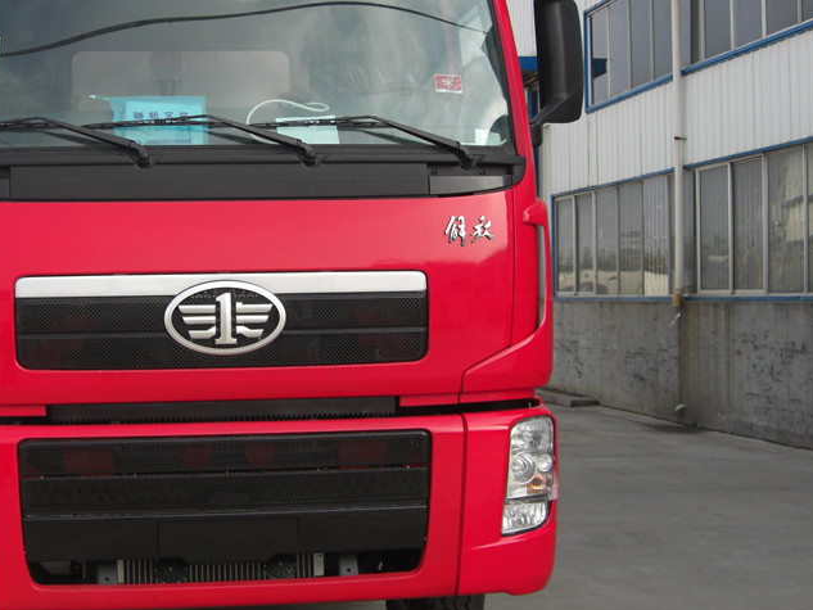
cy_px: 235
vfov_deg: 24.4
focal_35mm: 60
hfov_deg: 31.9
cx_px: 261
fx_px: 1409
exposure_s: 1/320
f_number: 4
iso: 80
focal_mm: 7.9
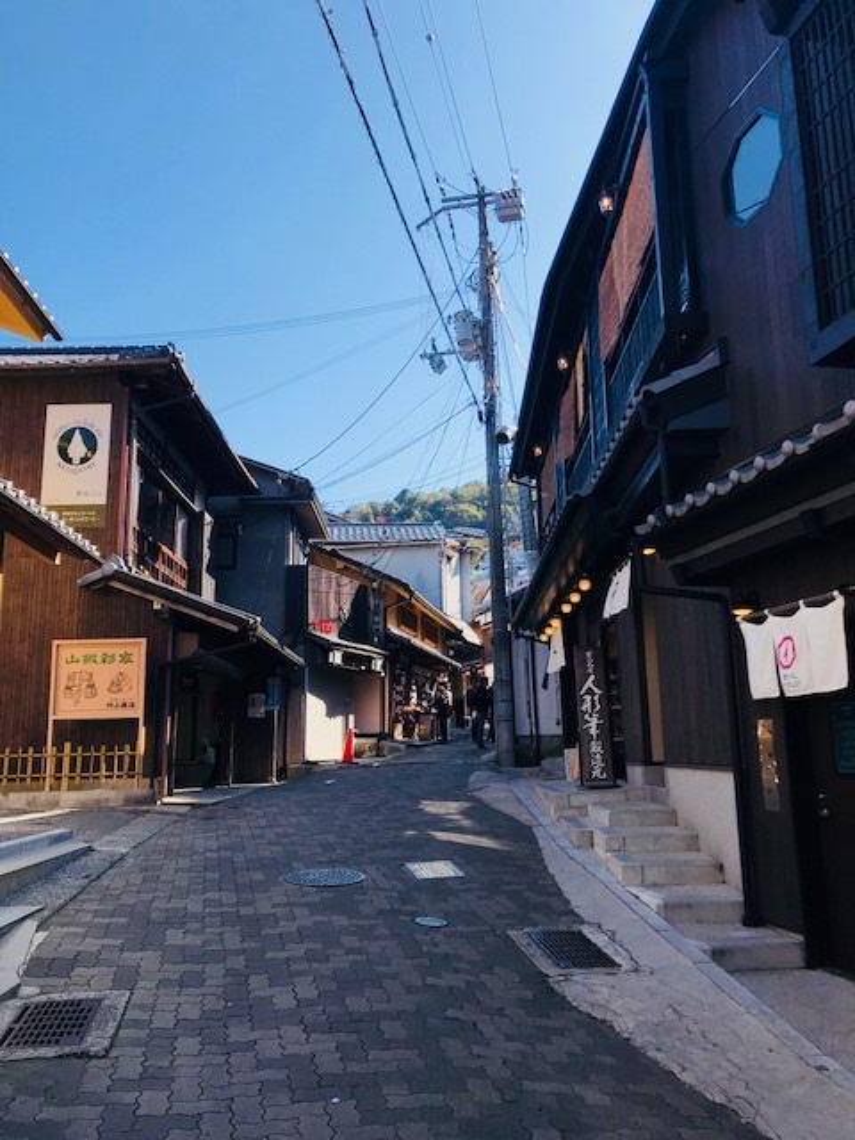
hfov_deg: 49.7
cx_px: 428
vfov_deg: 63.4
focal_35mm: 28
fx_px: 922
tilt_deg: +12.8
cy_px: 570
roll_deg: +1.1
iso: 20
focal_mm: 3.99
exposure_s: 1/1408
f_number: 1.8
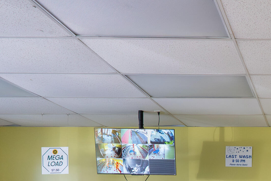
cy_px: 226
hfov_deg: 36.0
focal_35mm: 45
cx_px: 308
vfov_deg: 26.1
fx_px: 339
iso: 6400
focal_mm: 16
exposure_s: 1/250
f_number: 5.6
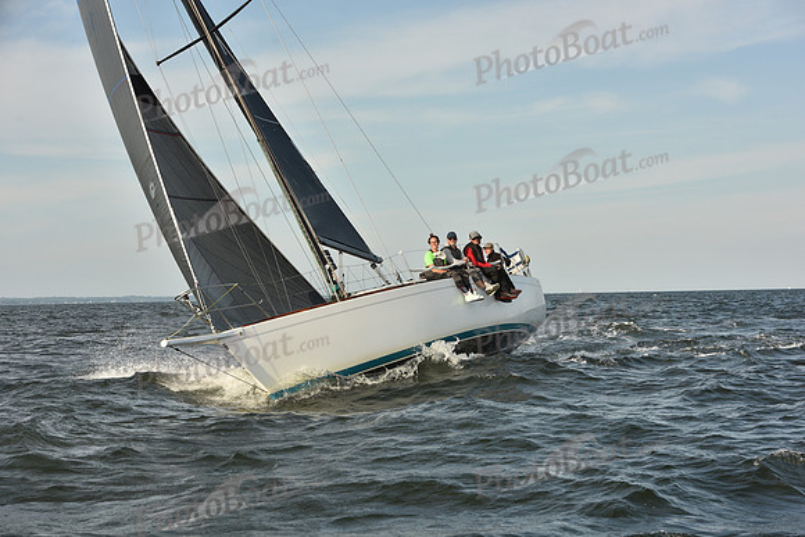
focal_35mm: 70
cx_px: 402
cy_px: 268
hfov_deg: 28.8
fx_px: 1566
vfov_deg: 19.5
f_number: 7.1
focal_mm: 70
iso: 250
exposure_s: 1/800
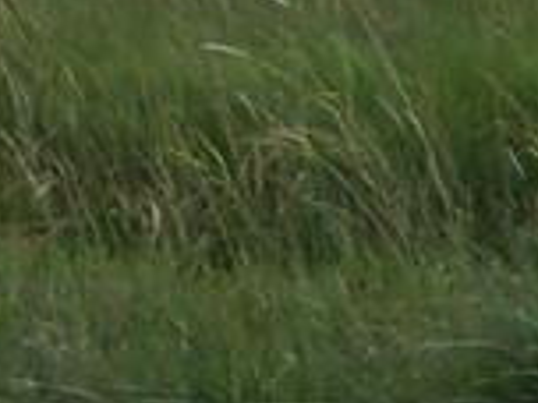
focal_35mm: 256
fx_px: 3979
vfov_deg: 5.6
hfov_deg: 7.6
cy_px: -498
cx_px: -227
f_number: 3.5
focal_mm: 6.3
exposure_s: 1/640
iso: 100
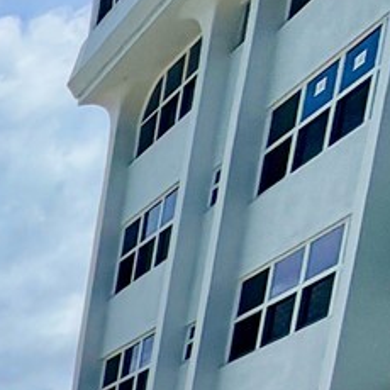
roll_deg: +1.1
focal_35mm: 86
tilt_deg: -10.2
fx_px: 1096
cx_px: -900
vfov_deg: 14.8
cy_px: 873
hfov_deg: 10.3
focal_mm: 2.22
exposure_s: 1/1431
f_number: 2.2
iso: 20
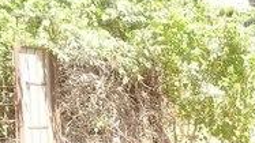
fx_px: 804
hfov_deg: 16.8
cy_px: 296
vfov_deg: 9.4
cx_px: 350
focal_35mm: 119
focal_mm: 3.3
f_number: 2.2
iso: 50
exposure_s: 1/123
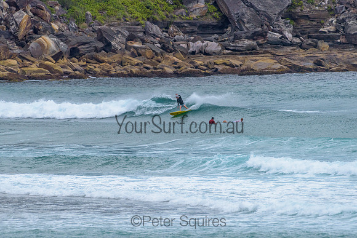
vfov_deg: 2.2
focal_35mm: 613
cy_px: 116
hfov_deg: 3.4
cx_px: 174
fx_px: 6082
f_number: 5.6
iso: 640
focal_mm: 500
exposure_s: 1/2000
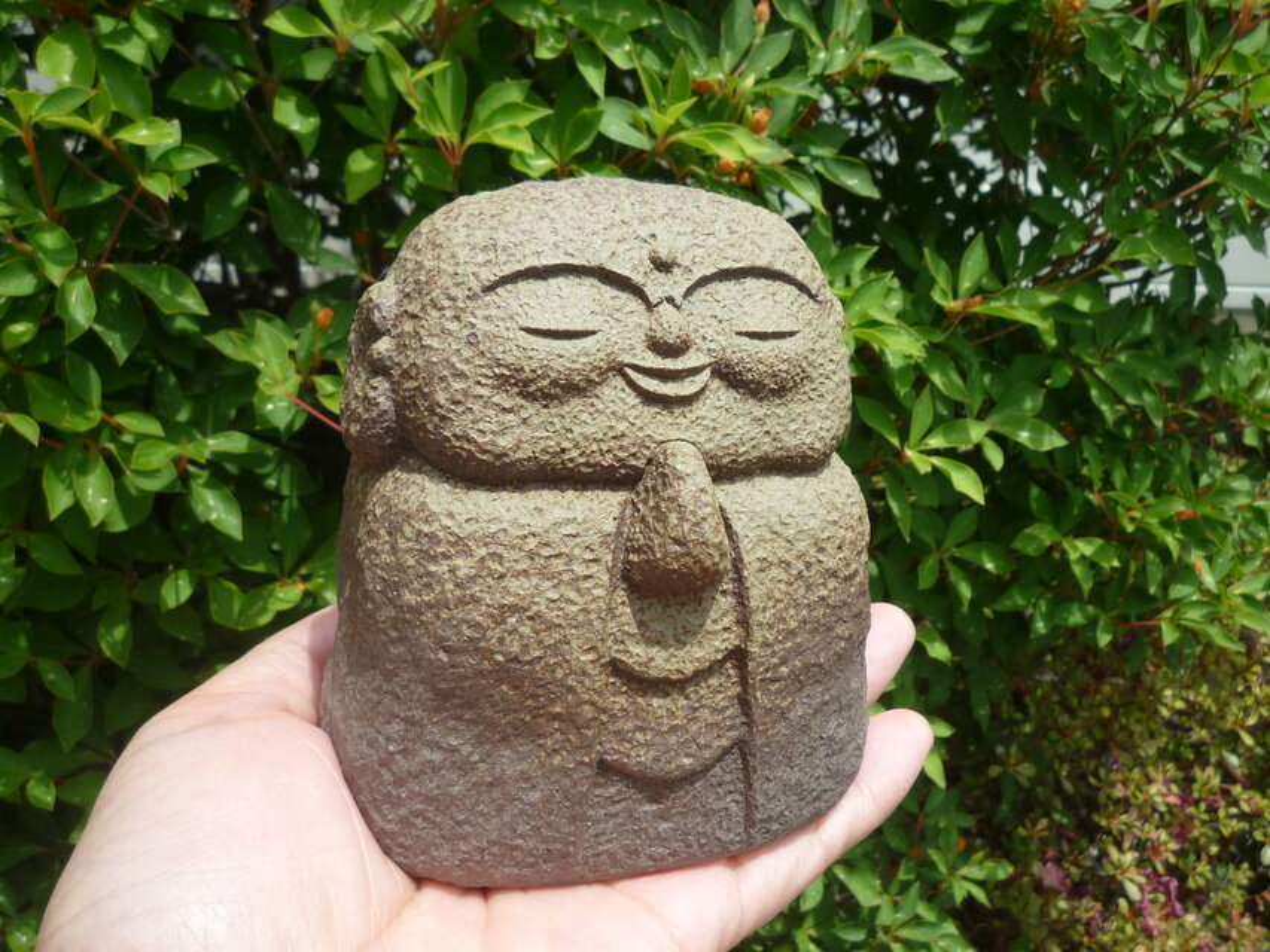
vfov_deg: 46.8
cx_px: 635
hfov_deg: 60.0
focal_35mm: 30
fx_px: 1101
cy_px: 476
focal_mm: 4.4
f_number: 3.5
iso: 100
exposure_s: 1/640
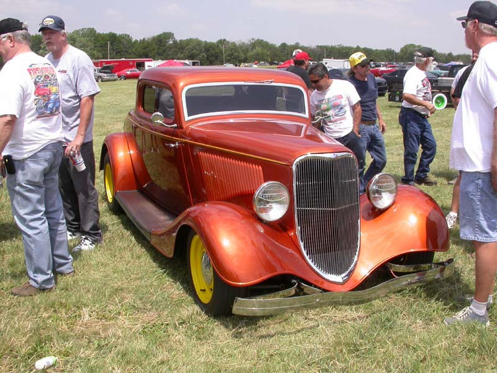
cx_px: 248
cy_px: 186
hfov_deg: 49.0
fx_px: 546
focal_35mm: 38
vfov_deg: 37.7
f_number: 7.5
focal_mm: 7.85
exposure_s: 1/283
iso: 100
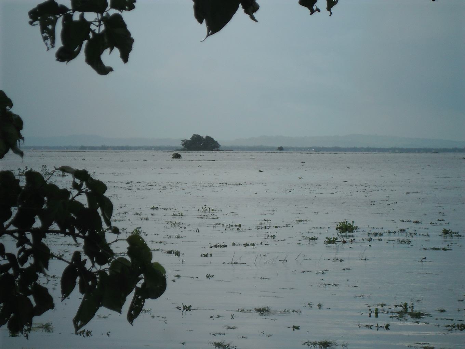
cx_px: 232
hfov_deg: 14.6
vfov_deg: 11.0
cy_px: 174
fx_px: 1813
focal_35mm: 135
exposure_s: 1/362
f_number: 5.9
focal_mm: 24.5
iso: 80
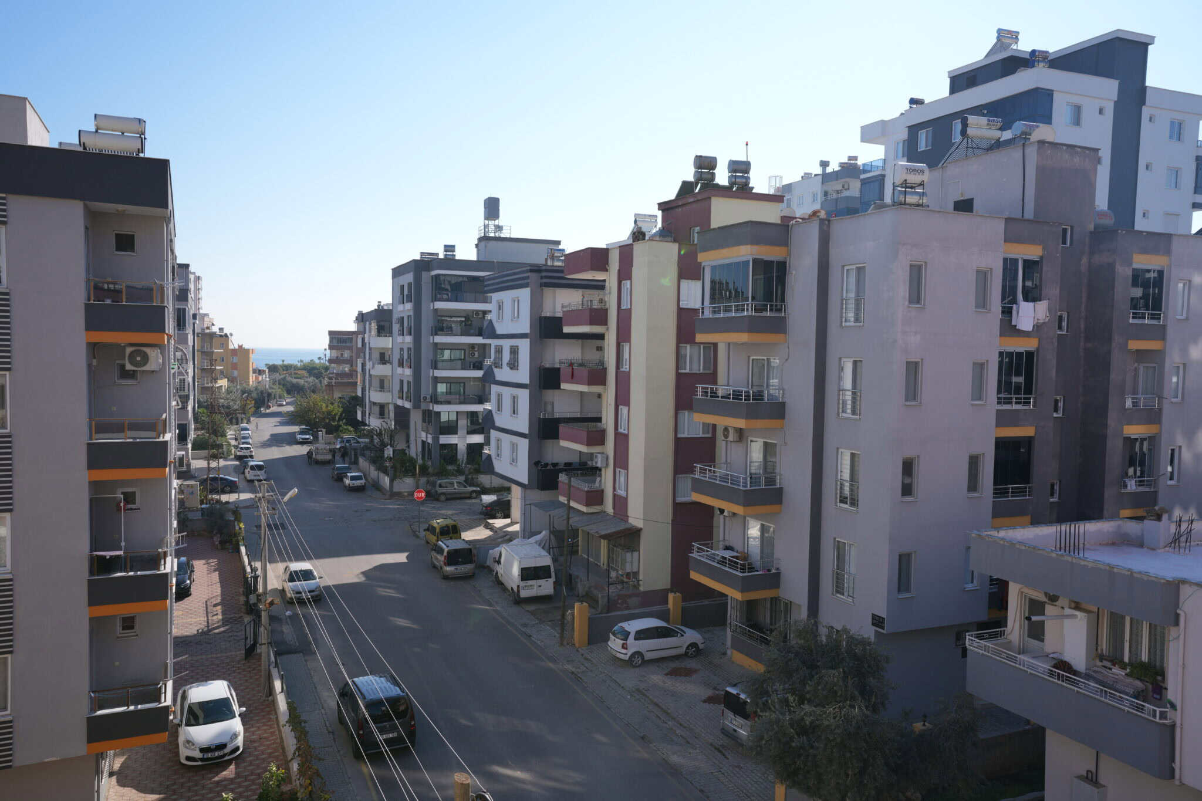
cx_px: 601
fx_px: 935
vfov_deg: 46.4
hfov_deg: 65.5
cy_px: 400
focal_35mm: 28
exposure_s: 1/250
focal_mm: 28
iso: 100
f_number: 8
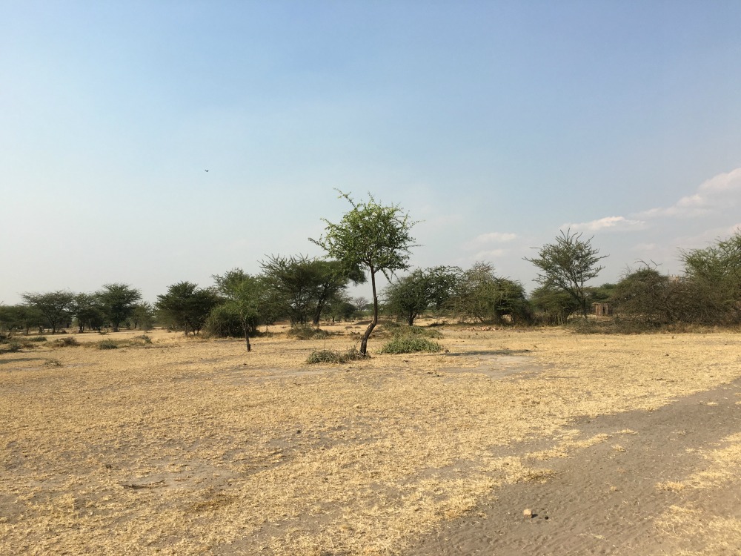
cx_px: 370
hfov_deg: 61.7
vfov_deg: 48.2
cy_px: 278
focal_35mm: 29
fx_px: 621
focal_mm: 4.15
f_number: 2.2
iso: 25
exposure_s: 1/1832
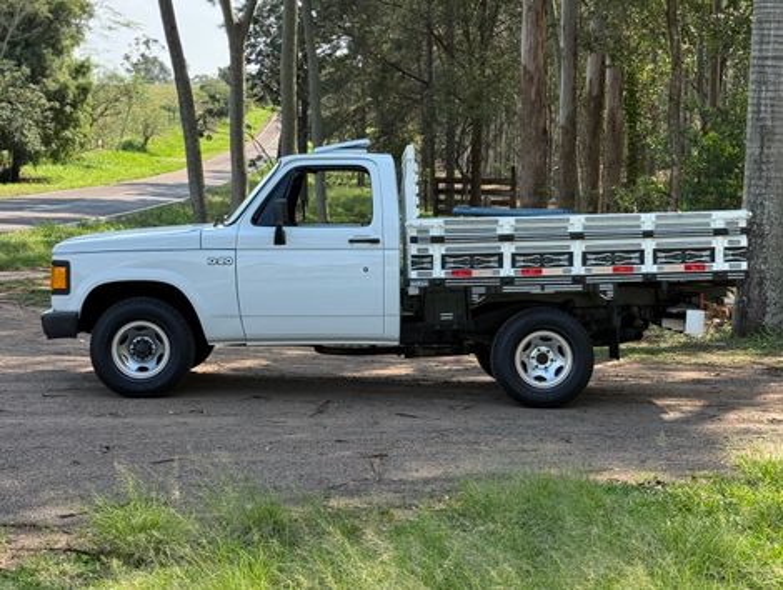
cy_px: 295
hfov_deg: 39.6
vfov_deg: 30.3
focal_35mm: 48
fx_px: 1087
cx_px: 392
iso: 100
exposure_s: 1/1055
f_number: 1.78
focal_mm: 6.76
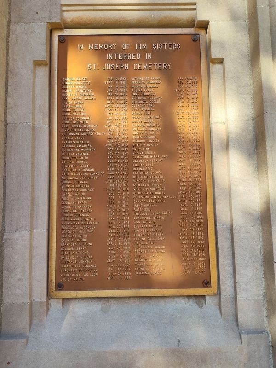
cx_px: 138
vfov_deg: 73.9
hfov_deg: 58.9
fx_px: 245
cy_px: 184
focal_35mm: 23
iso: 100
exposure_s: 1/297
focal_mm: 5.56
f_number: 1.8
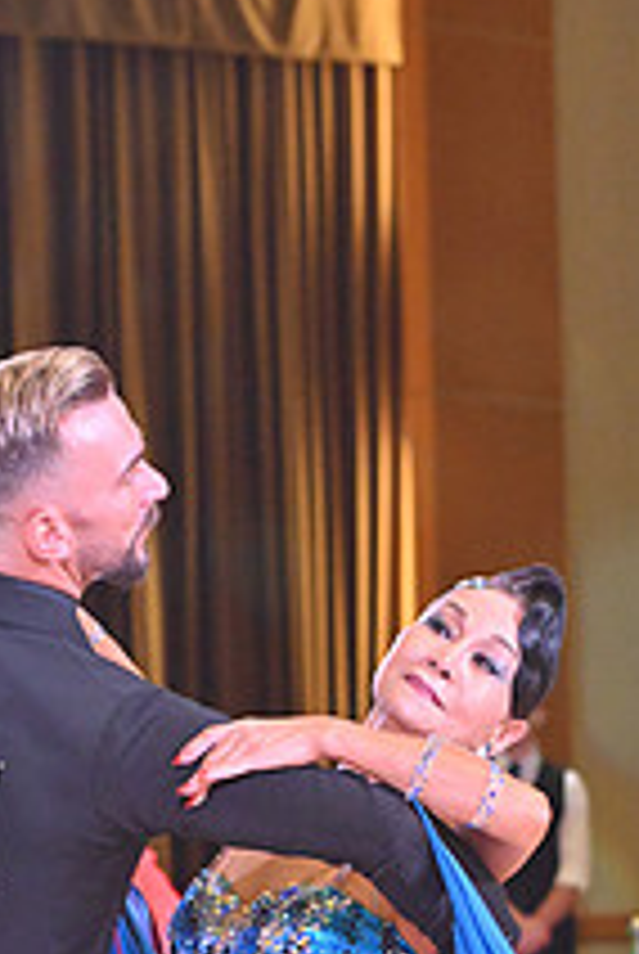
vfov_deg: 8.6
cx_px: 200
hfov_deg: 5.9
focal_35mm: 235
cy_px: 1197
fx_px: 6236
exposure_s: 1/400
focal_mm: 86
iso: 5000
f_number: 5
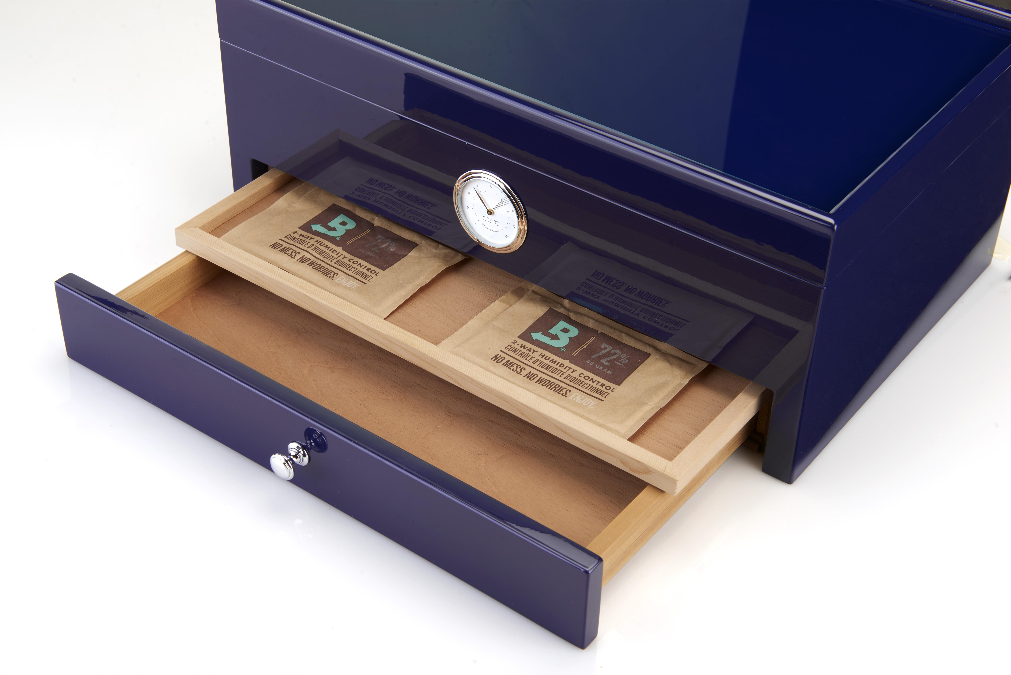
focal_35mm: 60
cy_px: 338
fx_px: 1685
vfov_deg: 22.6
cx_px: 506
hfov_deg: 33.4
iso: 100
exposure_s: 1/200
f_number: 16
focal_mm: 60
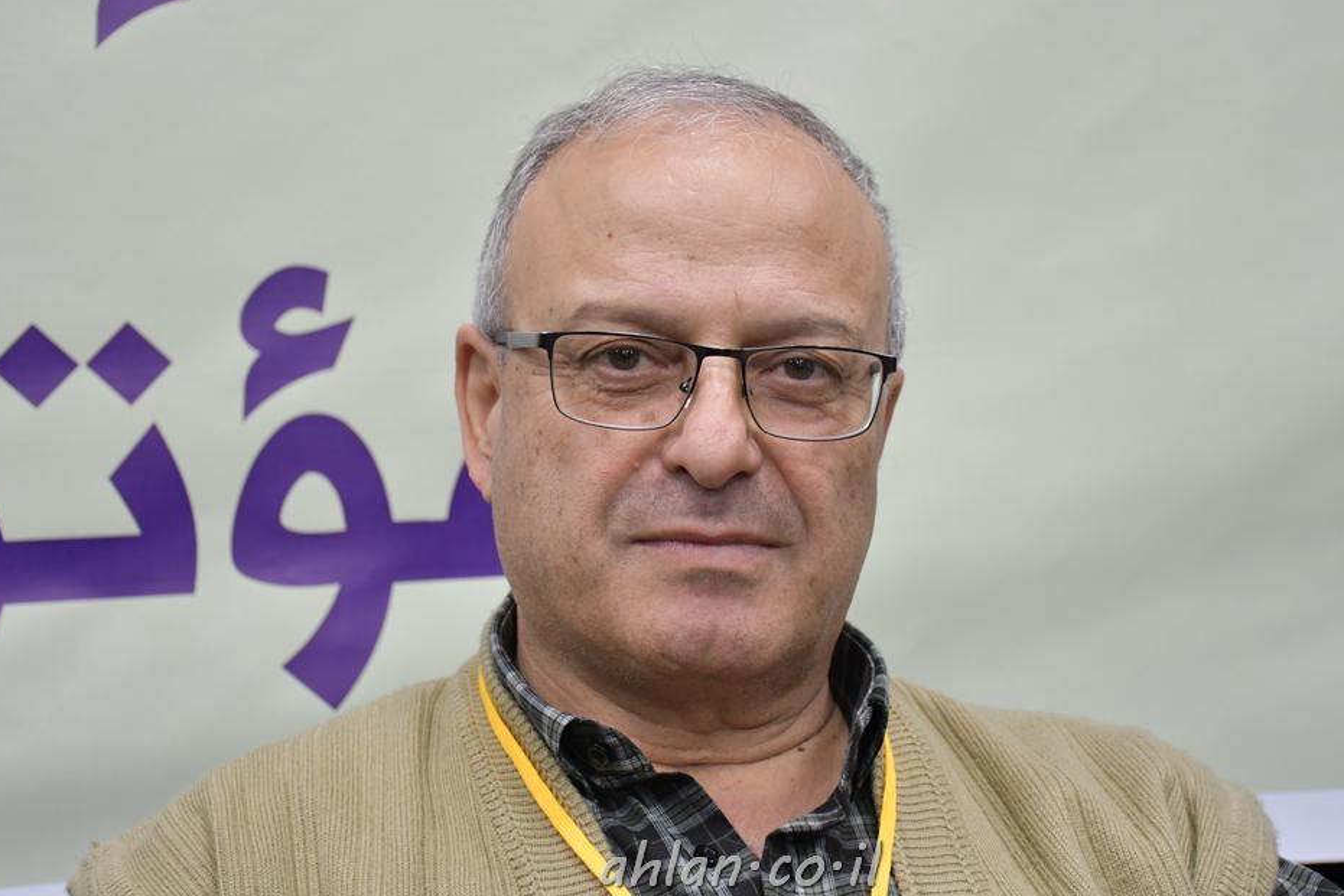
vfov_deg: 20.6
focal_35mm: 66
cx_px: 676
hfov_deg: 30.5
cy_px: 442
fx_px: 2464
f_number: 4.5
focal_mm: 40
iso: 1800
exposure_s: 1/125
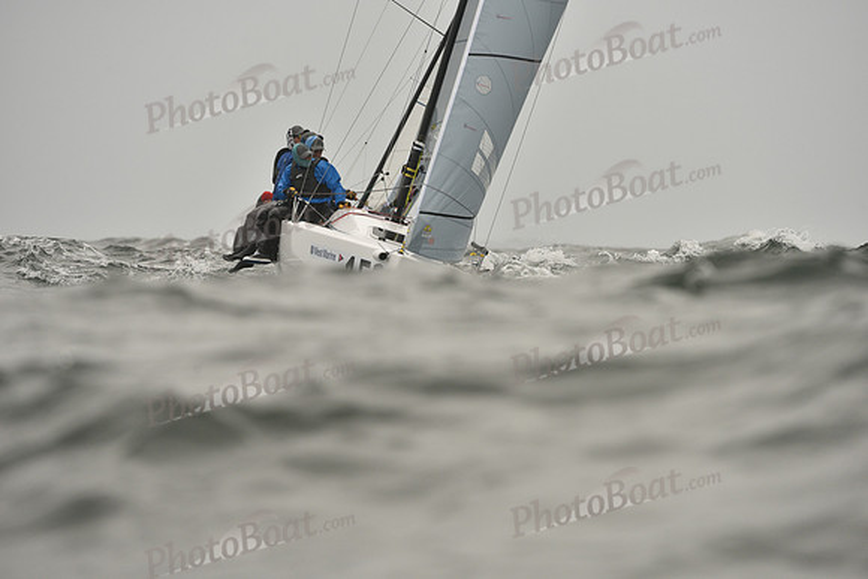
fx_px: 9646
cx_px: 434
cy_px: 290
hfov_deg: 5.2
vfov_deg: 3.4
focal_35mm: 400
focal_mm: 400
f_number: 7.1
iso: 400
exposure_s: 1/1250
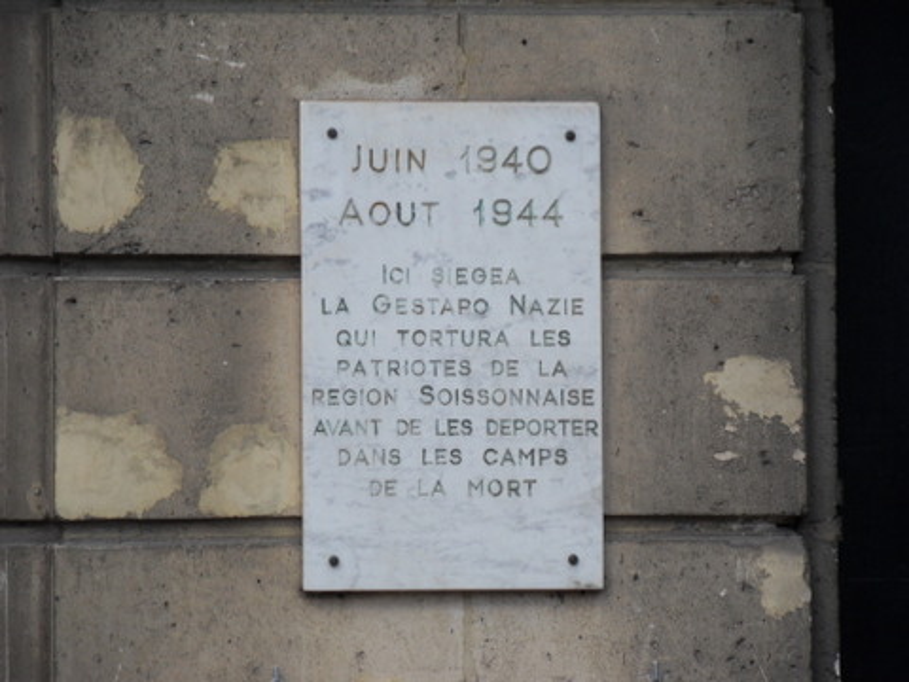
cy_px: 341
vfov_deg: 6.6
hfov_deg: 8.8
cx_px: 454
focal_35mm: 226
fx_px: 5935
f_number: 5.8
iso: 80
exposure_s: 1/350
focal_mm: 40.6
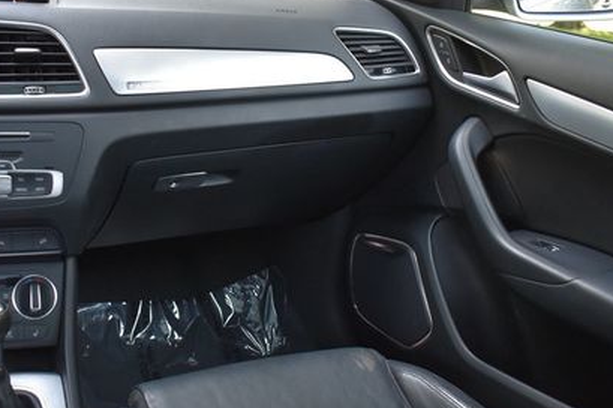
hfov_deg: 41.4
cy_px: 190
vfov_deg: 28.6
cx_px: 199
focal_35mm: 47
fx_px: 800
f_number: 3.5
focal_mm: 20
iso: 800
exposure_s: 1/160
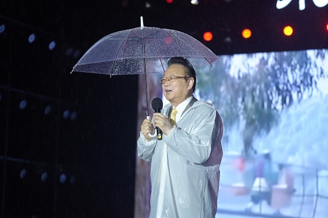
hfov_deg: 18.1
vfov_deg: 12.1
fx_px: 1029
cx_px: 164
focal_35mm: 113
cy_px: 109
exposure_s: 1/250
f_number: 4
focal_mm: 113
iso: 1250
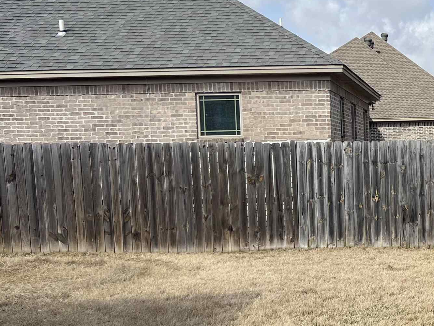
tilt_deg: -3.3
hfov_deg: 29.2
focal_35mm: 60
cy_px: 189
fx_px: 752
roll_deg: +1.8
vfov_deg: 24.4
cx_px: 474
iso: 50
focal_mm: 5.7
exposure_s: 1/3571
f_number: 1.5
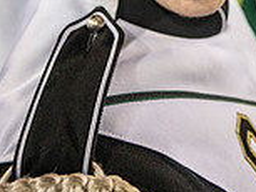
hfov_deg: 28.4
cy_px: -120
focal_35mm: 68
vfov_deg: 18.4
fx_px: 503
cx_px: 167
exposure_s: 1/500
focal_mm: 24
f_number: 3.2
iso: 2000
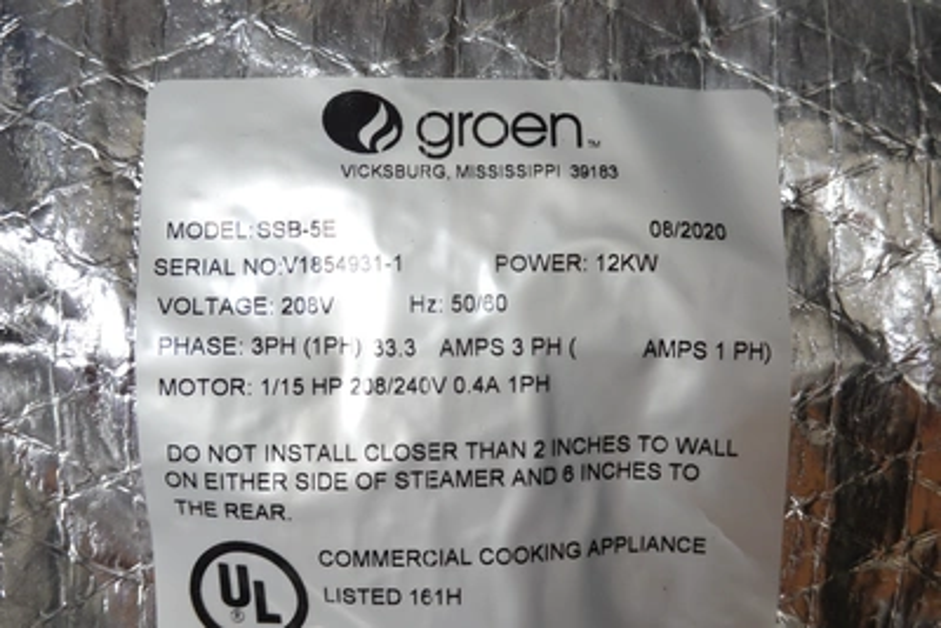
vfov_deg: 34.2
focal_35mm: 39
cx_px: 470
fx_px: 1020
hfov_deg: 49.5
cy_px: 314
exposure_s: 1/40
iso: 500
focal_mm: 14.4
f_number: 3.5
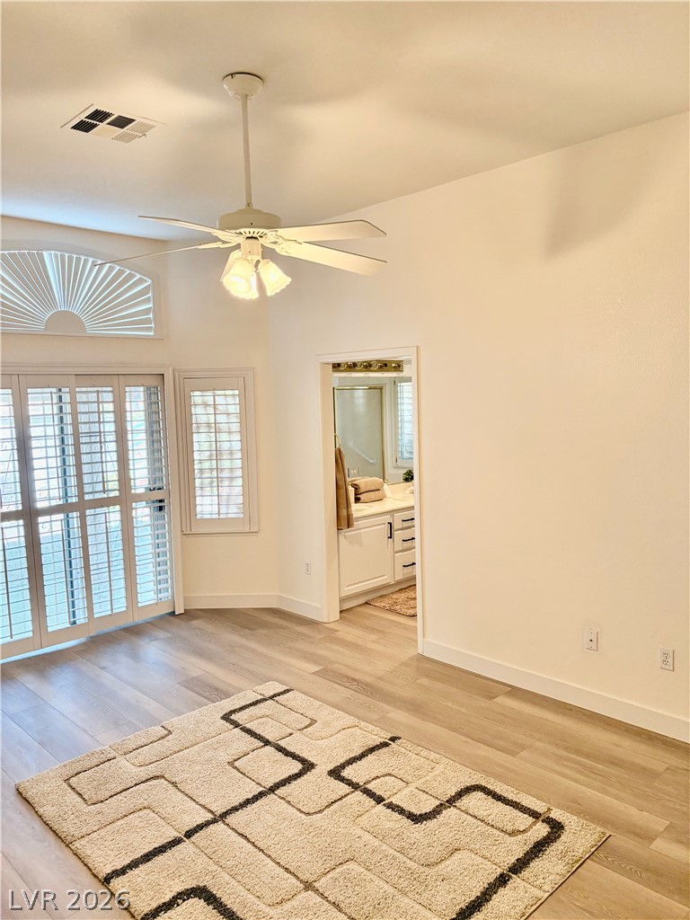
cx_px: 345
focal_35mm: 26
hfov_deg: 53.1
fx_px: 691
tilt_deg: -5.3
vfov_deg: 67.3
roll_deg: +1.6
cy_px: 460
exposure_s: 1/60
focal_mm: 5.96
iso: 160
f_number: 1.6
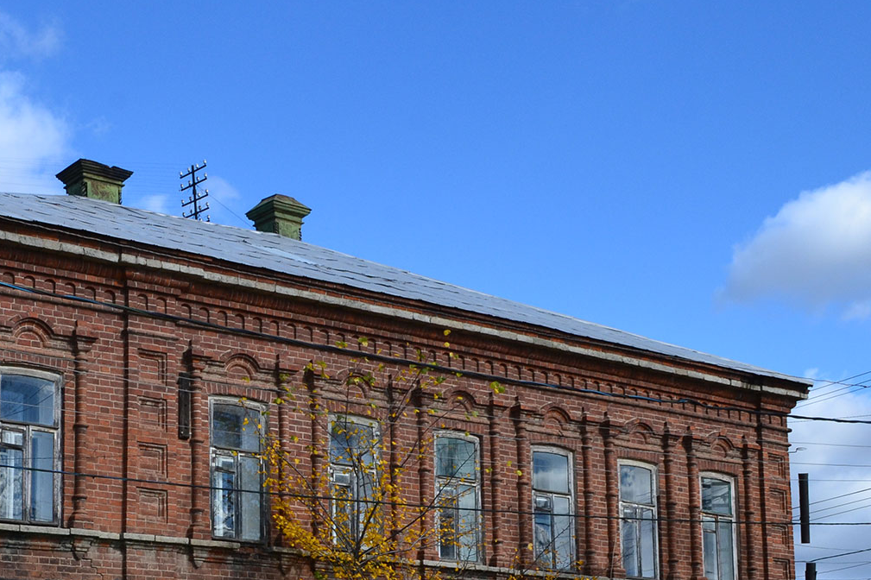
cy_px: 551
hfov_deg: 29.5
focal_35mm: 67
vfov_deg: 19.8
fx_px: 1620
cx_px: 187
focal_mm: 22
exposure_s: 1/320
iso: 400
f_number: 10
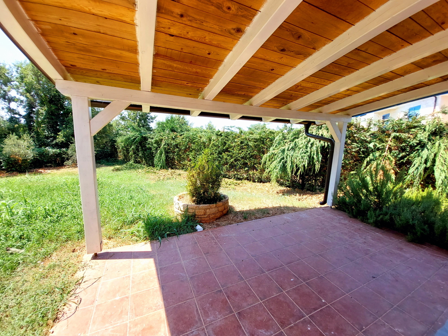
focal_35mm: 13
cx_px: 224
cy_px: 168
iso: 50
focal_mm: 1.74
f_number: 2.2
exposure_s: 1/428
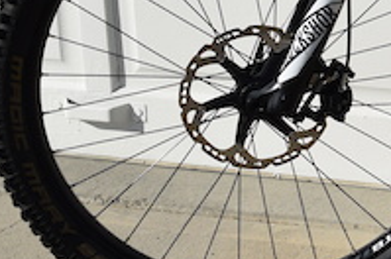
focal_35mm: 145
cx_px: 725
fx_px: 1572
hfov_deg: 12.8
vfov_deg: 9.2
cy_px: -117
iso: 200
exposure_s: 1/500
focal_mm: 24
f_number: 11
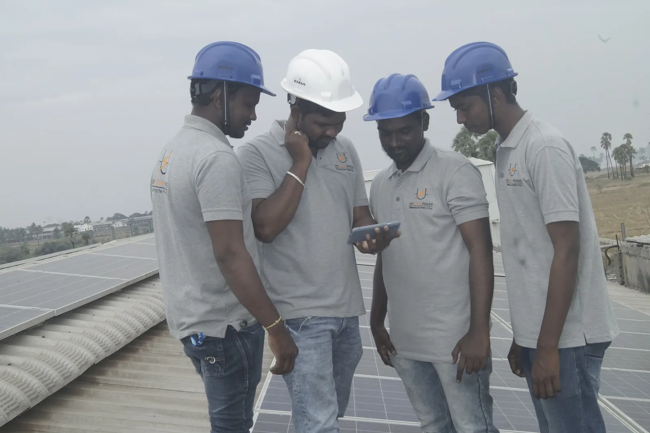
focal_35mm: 45
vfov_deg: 29.8
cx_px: 325
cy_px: 216
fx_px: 812
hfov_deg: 43.6
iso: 800
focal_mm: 30
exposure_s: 1/160
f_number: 20
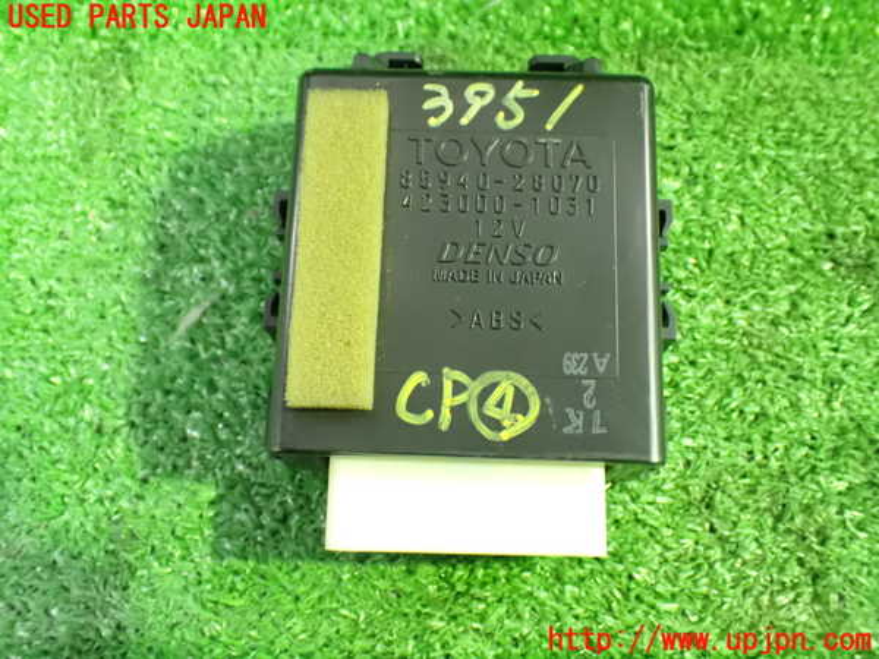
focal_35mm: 36
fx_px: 914
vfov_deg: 39.7
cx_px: 440
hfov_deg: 51.4
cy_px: 330
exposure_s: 1/30
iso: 1600
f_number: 2.5
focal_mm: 6.37
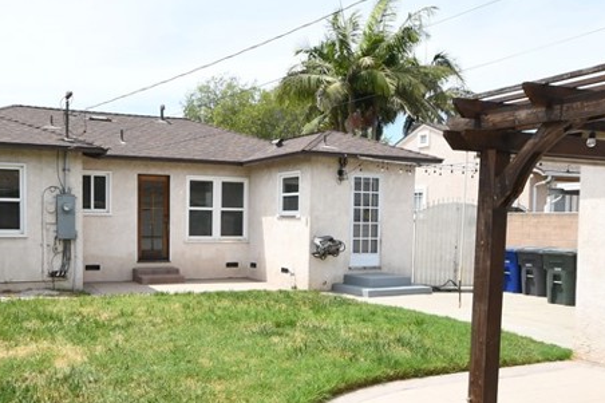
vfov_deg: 38.4
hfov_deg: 55.3
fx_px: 571
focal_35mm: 34
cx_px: 236
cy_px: 268
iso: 100
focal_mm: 10
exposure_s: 1/250
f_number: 8
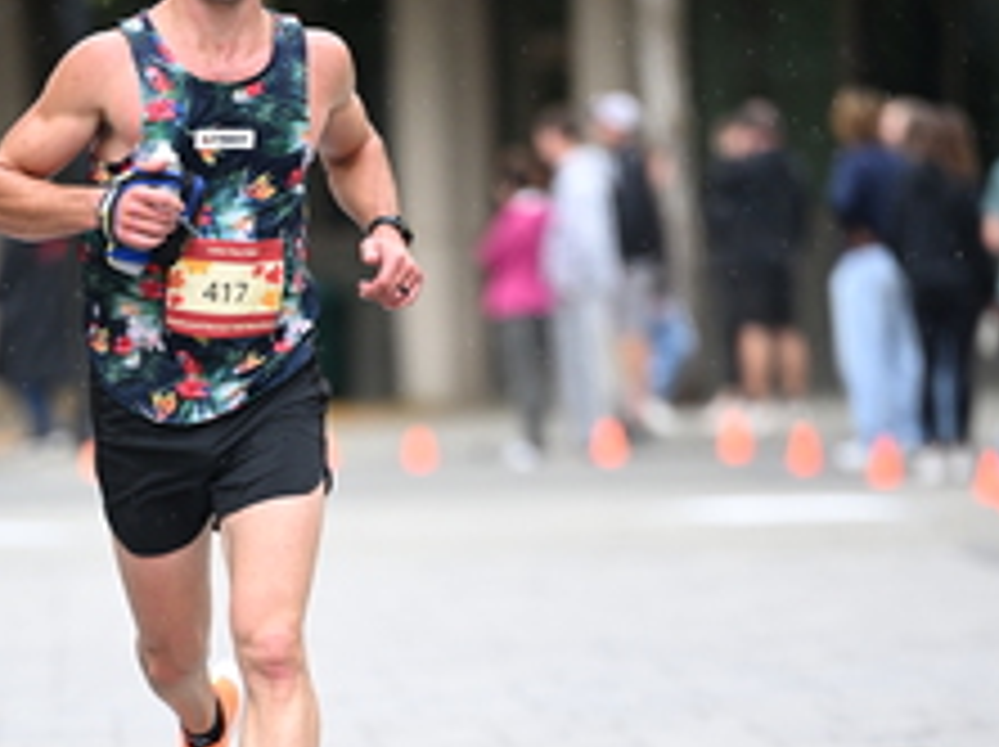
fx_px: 13751
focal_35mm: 477
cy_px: 711
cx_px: 272
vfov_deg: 3.1
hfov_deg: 4.2
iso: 1250
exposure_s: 1/1250
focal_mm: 200
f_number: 2.8
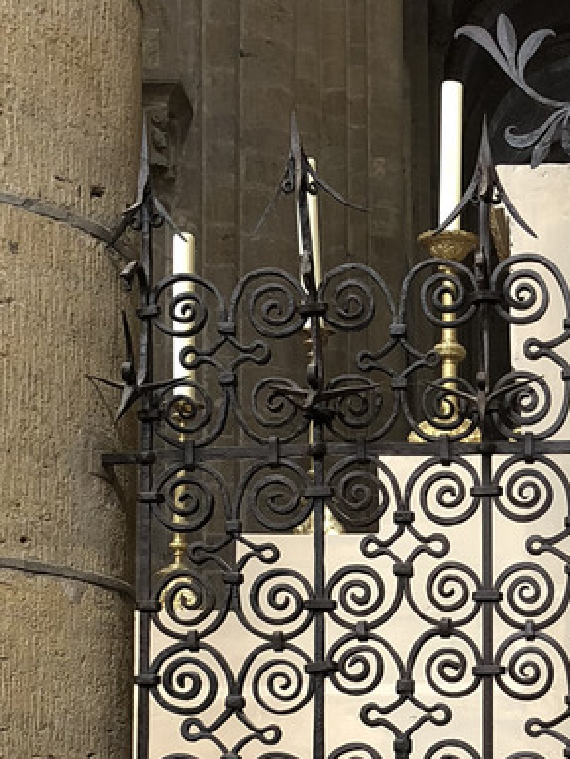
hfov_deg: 16.5
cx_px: 611
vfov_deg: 21.8
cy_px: 728
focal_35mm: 87
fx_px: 1908
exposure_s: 1/17
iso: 40
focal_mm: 4
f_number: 1.8
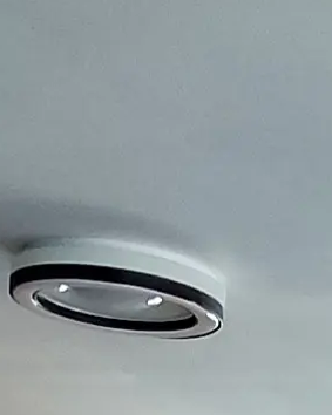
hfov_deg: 10.7
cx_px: 176
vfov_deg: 10.0
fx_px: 1769
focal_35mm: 144
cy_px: 1236
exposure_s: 1/114
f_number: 2.2
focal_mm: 1.67
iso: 50
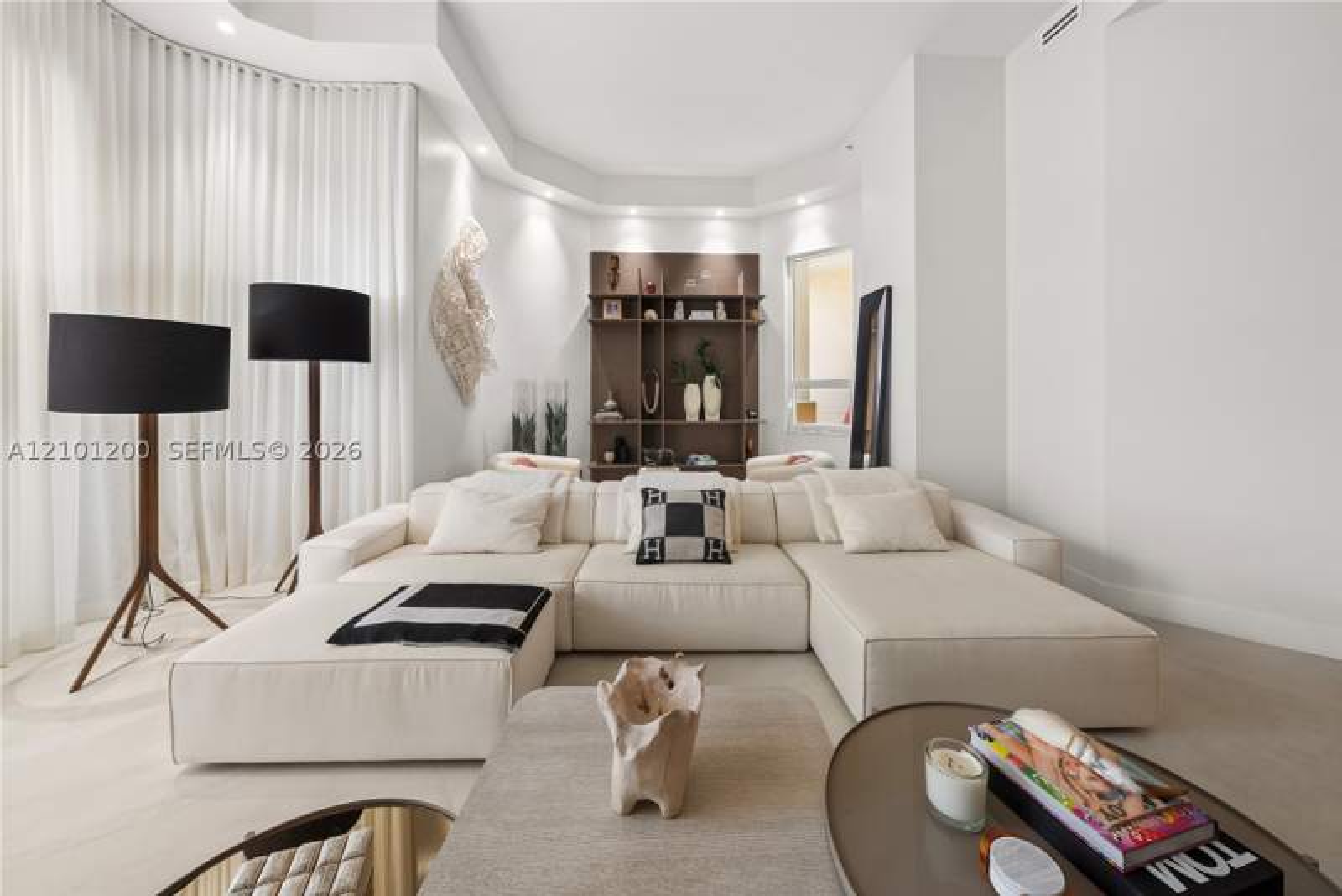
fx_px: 447
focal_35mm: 12
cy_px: 448
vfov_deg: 90.1
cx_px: 671
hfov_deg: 112.6
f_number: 8
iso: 400
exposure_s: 1/3
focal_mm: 12
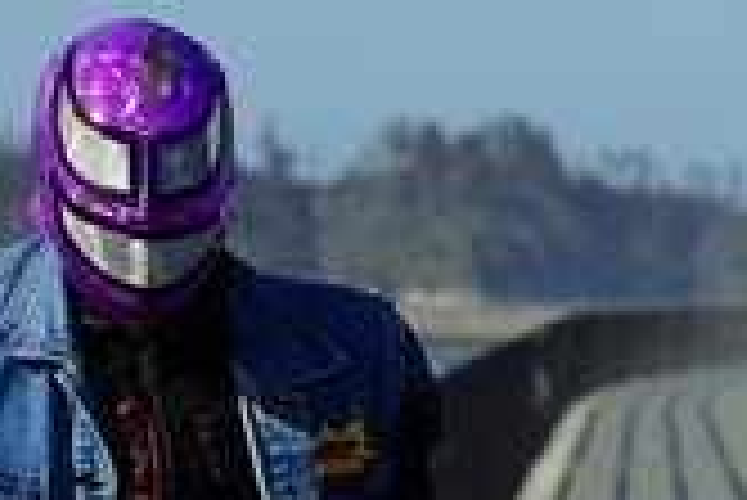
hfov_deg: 4.1
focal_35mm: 506
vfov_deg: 2.7
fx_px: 10508
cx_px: 760
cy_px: 230
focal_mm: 105
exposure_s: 1/1000
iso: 100
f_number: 4.5
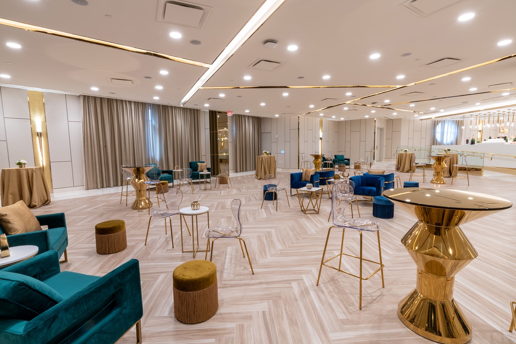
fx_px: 244
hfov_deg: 93.3
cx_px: 258
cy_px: 172
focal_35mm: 17
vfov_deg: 70.4
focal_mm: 17
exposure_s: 5
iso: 100
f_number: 22
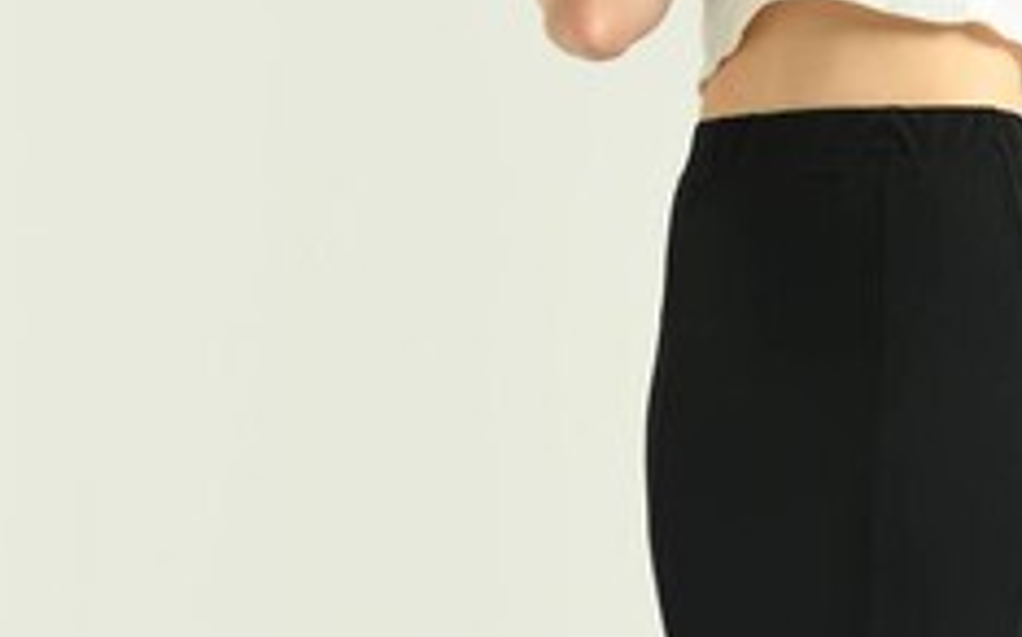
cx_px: 935
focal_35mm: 229
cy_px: 545
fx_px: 6375
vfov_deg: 5.7
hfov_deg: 9.1
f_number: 5.6
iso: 125
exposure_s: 1/160
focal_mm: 70
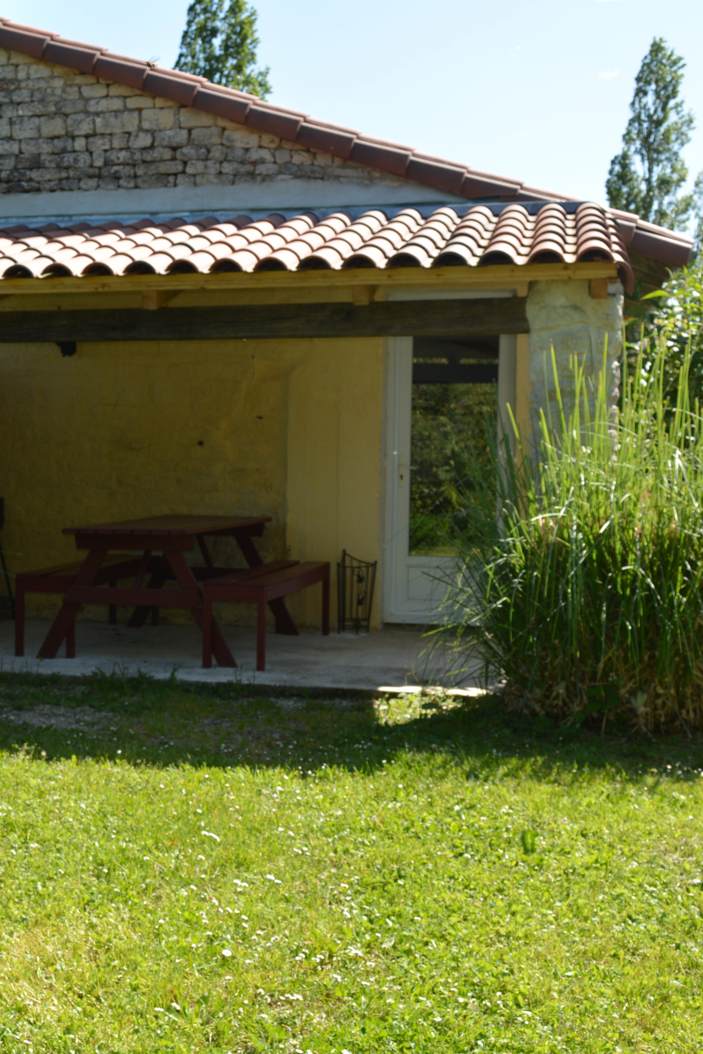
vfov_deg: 39.6
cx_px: 228
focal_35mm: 50
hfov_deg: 26.8
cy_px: 531
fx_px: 1464
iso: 100
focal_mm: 22
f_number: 7.1
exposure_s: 1/200
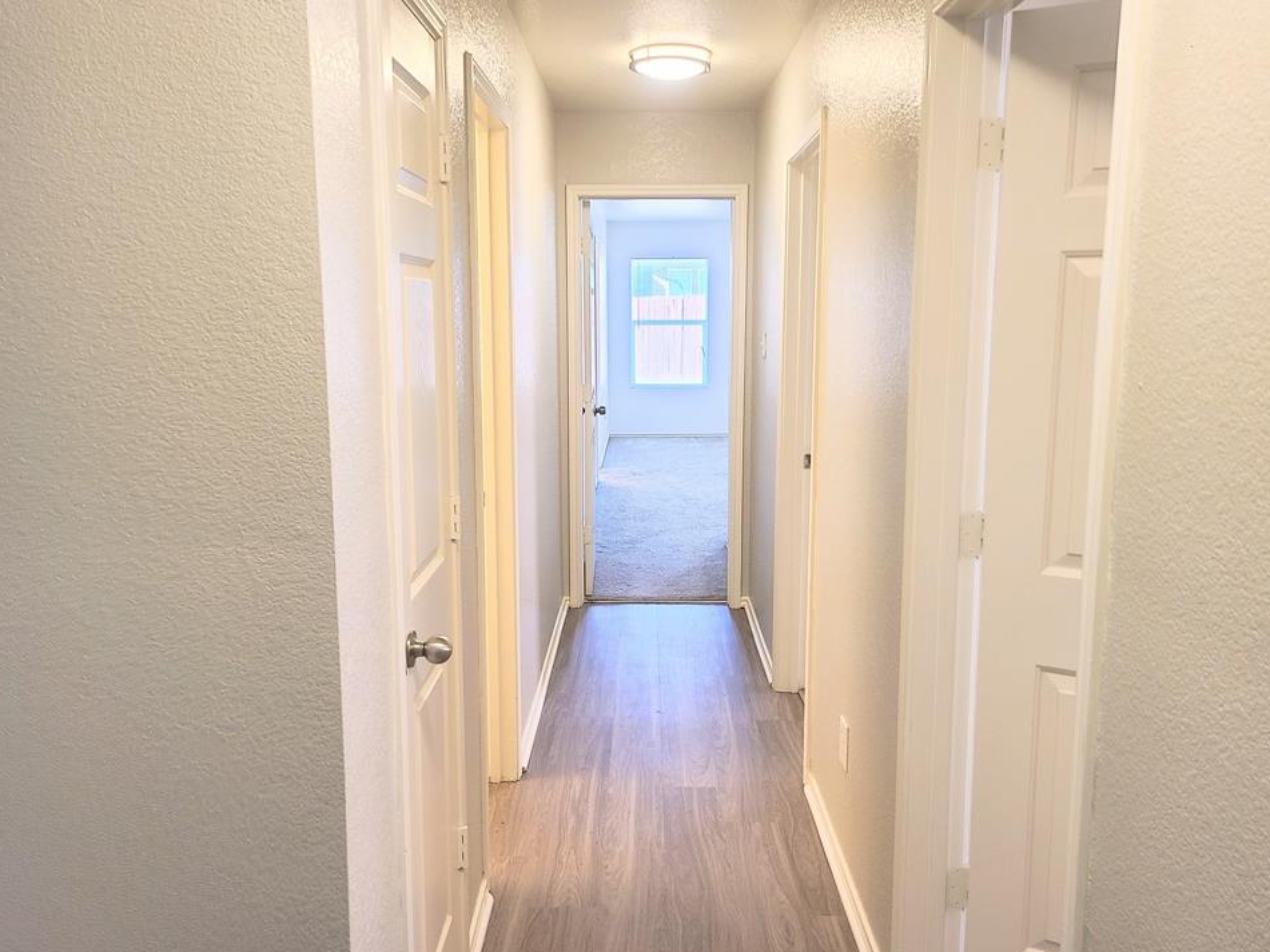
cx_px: 649
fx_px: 1027
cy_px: 459
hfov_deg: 63.4
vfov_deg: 49.7
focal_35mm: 28
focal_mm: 5.4
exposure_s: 1/60
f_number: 1.8
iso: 80
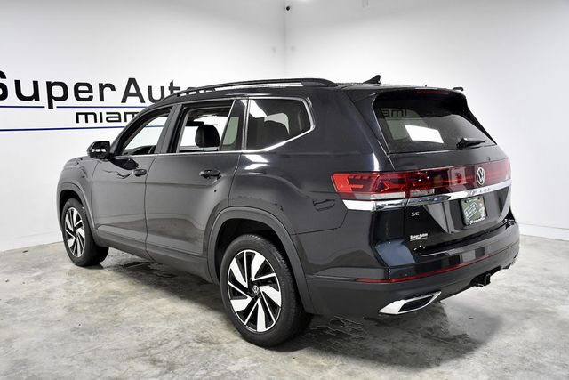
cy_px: 190
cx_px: 284
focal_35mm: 33
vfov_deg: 40.0
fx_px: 522
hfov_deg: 57.2
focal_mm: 22
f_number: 4.5
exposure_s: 1/320
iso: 2500
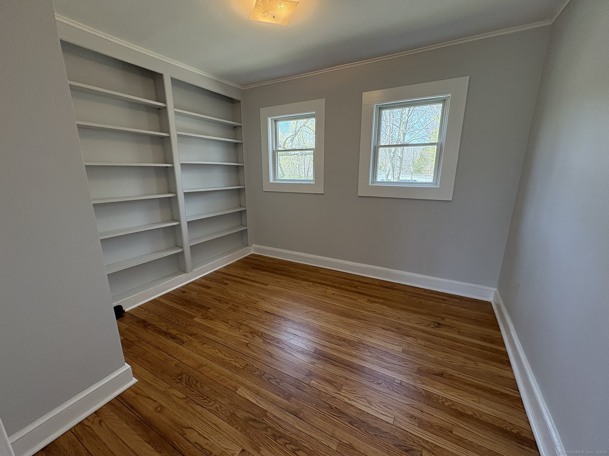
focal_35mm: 14
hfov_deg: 102.1
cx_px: 304
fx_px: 246
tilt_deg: -12.8
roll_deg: +0.4
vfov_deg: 85.7
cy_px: 228
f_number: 2.2
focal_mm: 2.22
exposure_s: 1/120
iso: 125
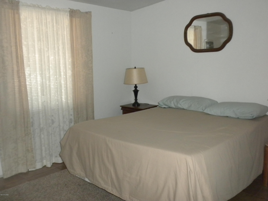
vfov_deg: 38.7
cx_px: 134
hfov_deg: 50.1
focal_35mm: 37
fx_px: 286
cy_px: 100
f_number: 3.5
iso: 400
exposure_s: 1/30
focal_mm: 6.6
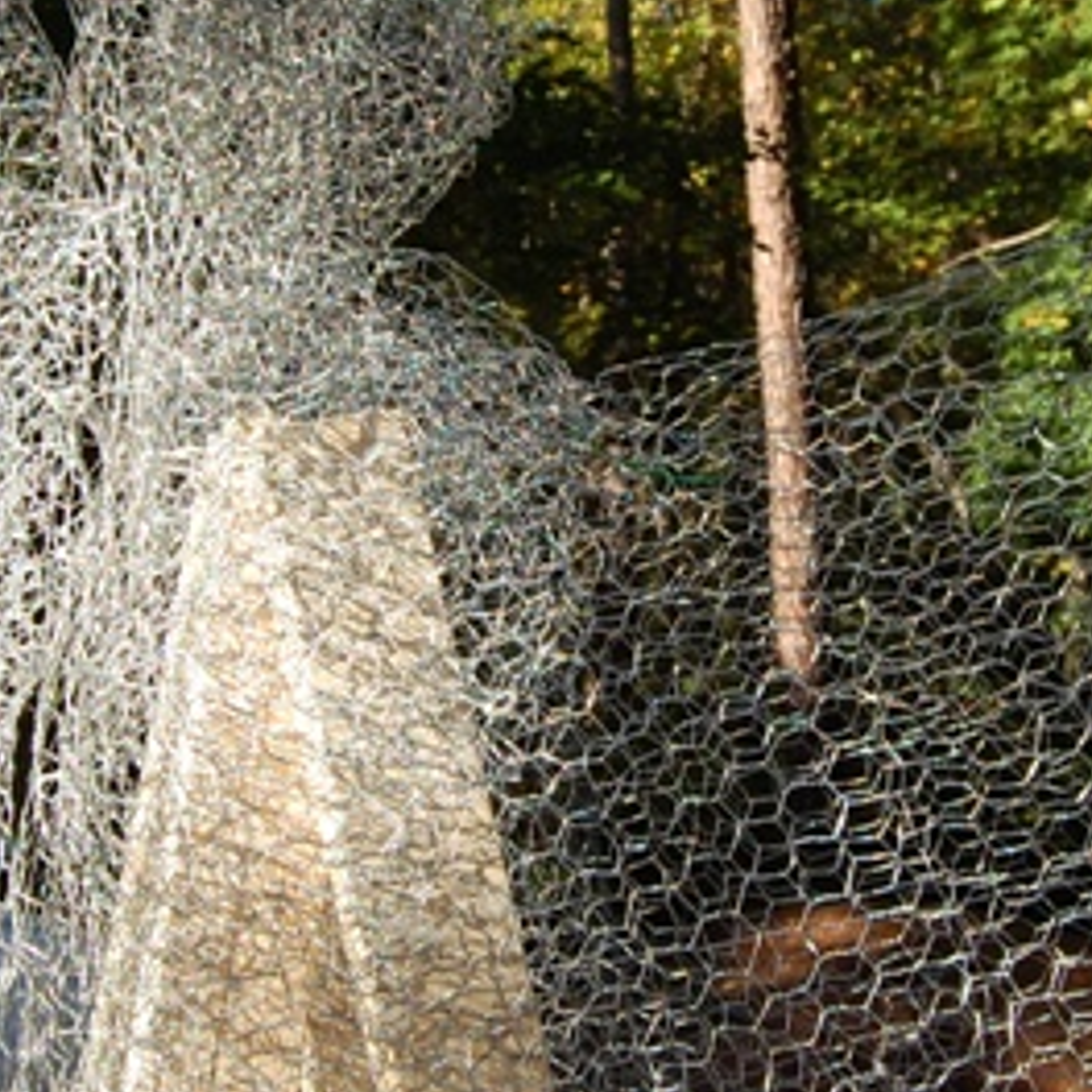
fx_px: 2891
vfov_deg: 21.4
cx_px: 567
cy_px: 451
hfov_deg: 21.4
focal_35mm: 81
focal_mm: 18
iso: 200
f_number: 6.3
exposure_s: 1/160
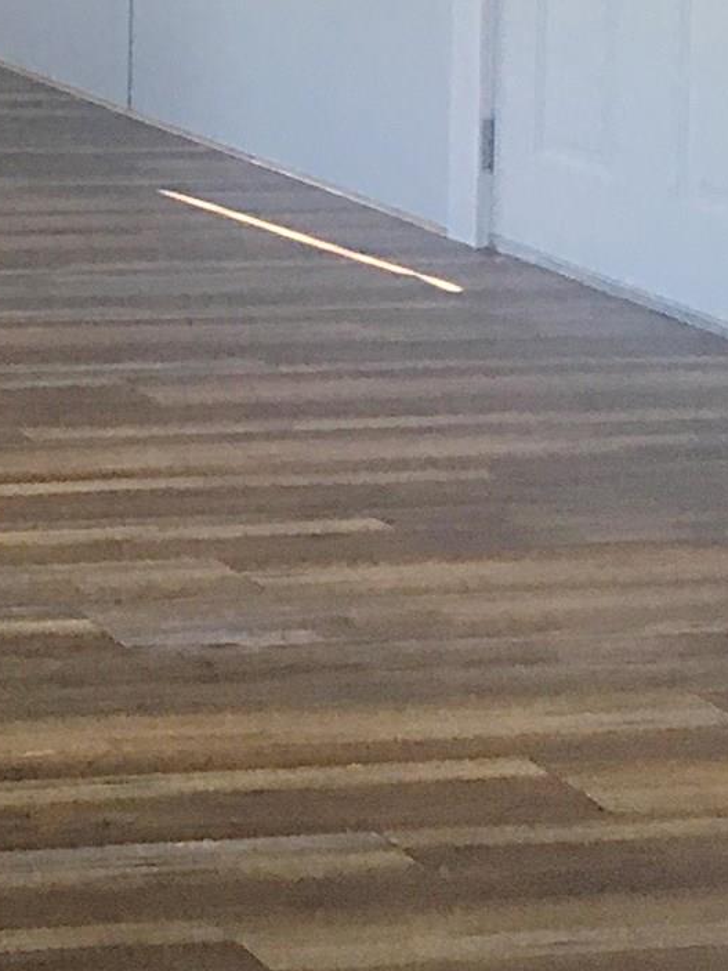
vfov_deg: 20.2
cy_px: 65
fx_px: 2665
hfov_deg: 14.8
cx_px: -261
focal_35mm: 95
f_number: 2.2
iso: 100
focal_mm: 4.15
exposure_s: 1/30
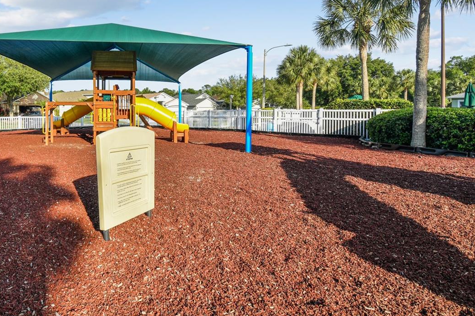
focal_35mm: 23
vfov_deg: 54.3
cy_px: 113
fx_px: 303
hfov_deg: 73.5
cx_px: 154
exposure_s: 1/60
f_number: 7.1
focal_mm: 10
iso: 100
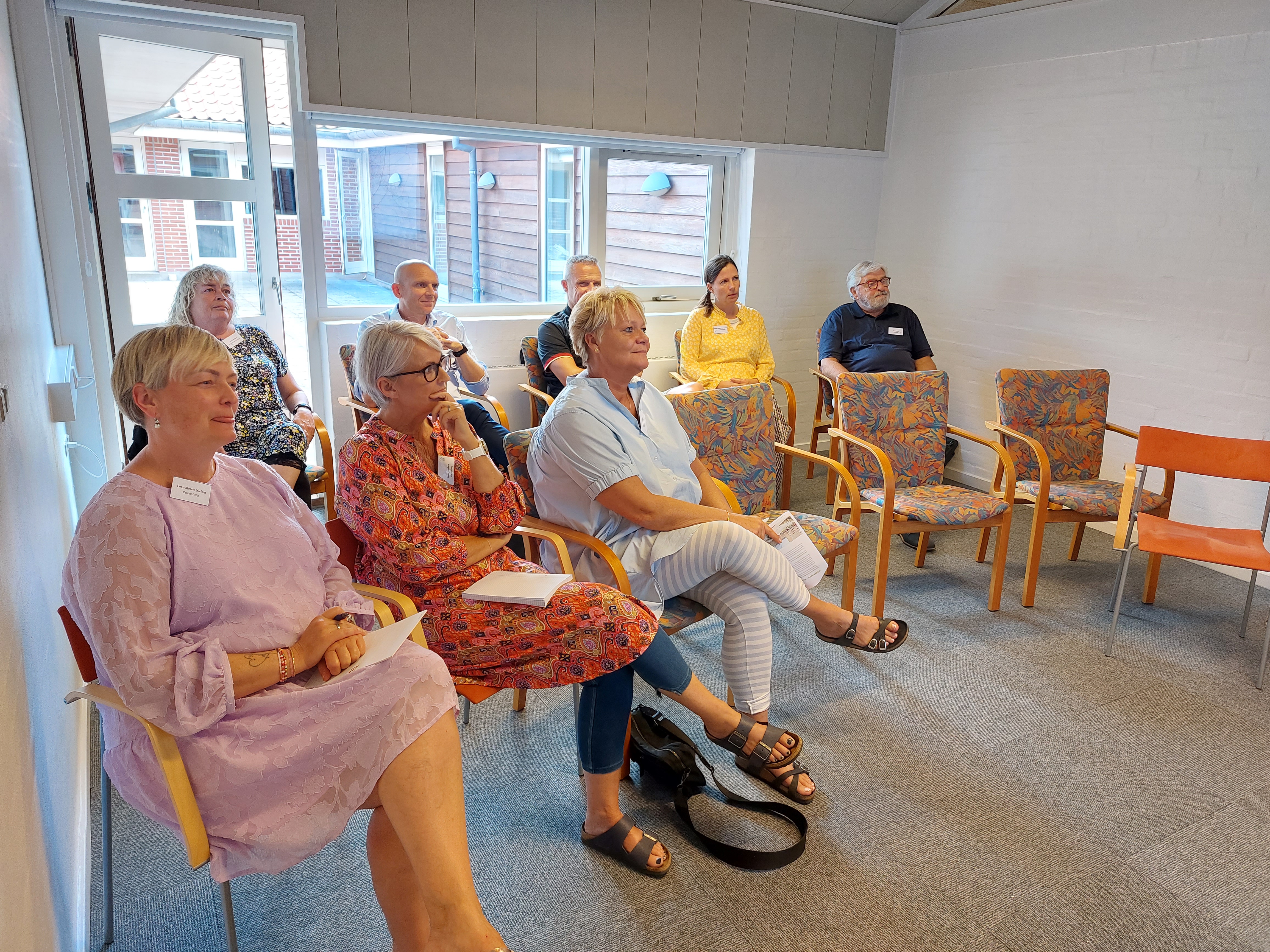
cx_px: 635
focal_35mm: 25
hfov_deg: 69.4
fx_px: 917
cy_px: 476
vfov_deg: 54.9
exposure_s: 1/50
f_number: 1.8
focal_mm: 5.23
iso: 250
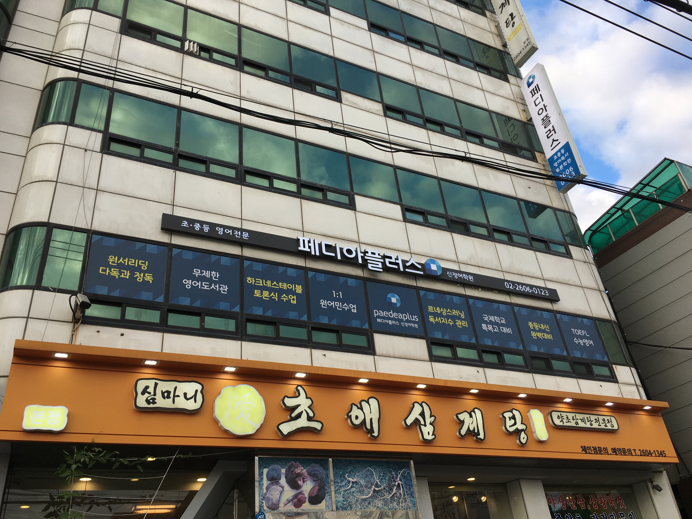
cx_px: 346
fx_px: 580
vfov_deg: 48.2
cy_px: 260
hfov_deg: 61.7
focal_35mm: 29
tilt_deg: +31.7
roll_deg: +6.6
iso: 25
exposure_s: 1/298
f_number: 2.2
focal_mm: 4.15
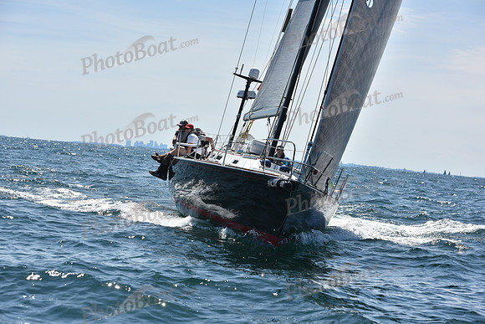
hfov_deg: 20.4
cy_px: 162
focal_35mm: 100
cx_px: 242
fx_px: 1347
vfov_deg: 13.7
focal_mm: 100
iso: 250
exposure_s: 1/1600
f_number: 6.3
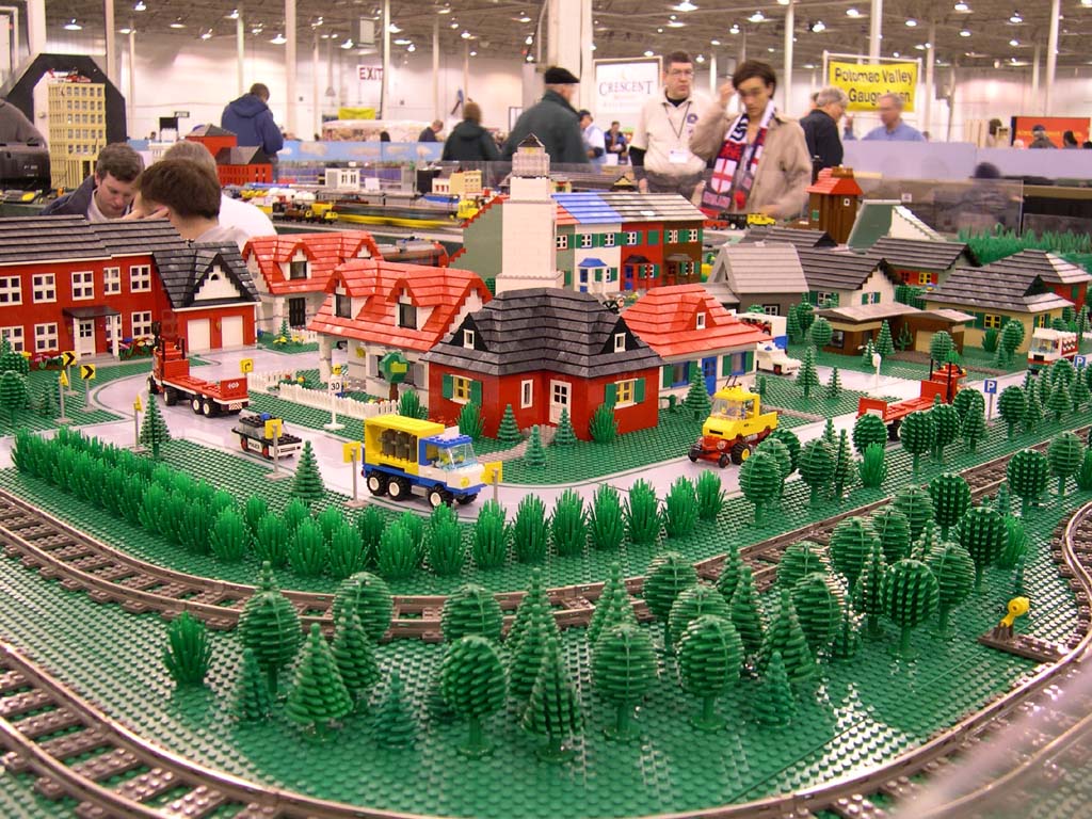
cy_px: 410
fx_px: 1199
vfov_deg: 37.7
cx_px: 546
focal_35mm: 38
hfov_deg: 49.0
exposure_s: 1/6.2
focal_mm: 8
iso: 100
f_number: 2.8
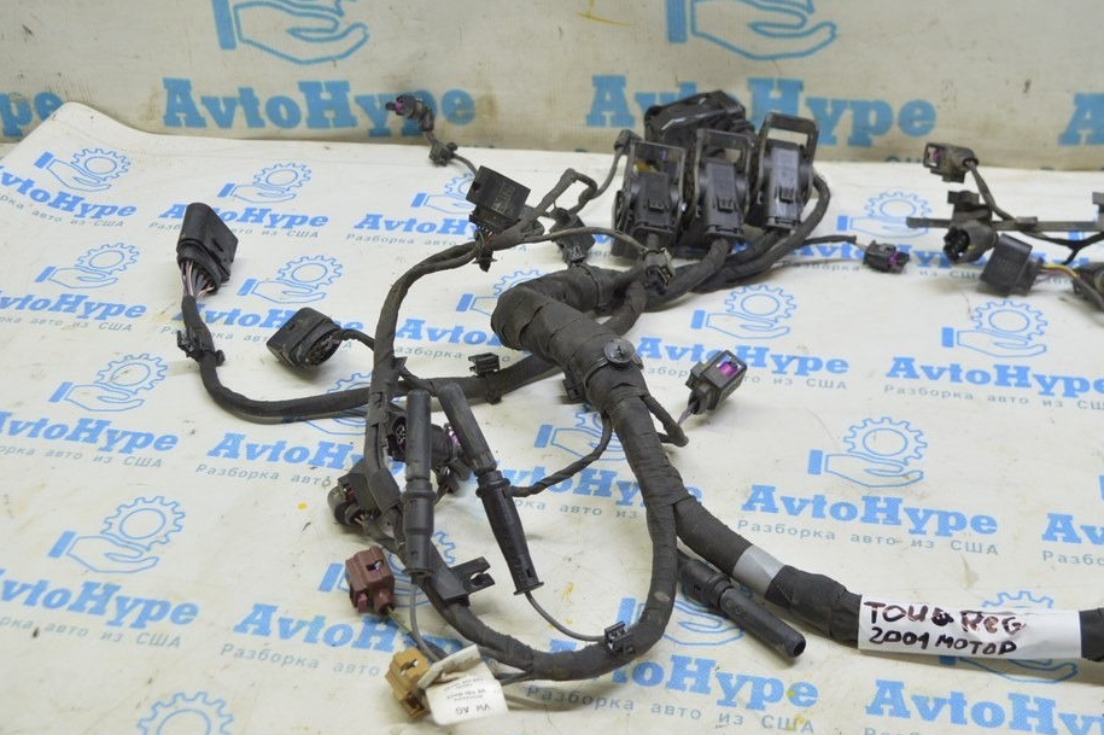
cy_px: 347
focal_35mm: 47
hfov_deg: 41.9
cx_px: 533
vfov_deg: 28.6
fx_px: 1440
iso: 400
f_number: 5.6
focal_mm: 28
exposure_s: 1/20
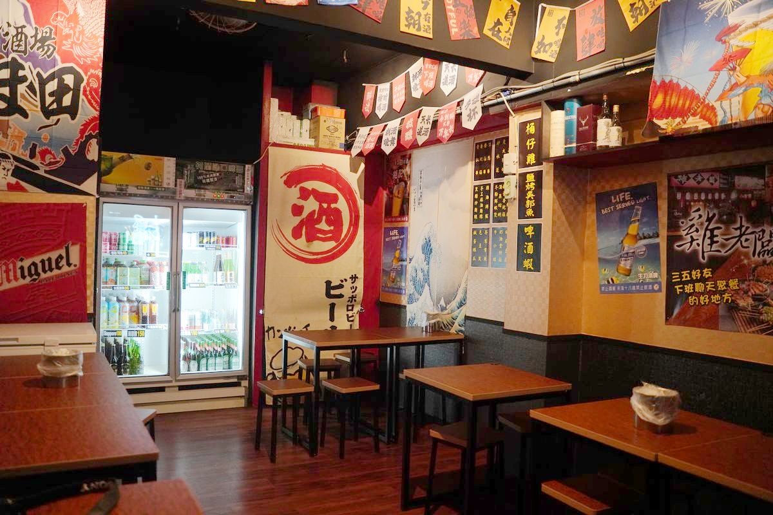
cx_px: 386
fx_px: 601
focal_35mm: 28
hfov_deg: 65.5
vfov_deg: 46.4
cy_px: 258
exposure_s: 1/160
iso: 5000
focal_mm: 28
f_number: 2.8
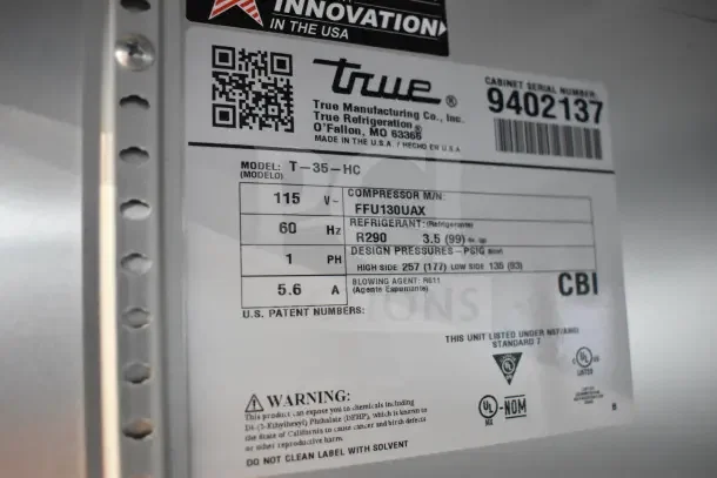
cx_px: 358
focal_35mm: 34
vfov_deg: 38.4
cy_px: 239
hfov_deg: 55.1
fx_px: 687
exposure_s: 1/80
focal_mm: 23
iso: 6400
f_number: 4.5
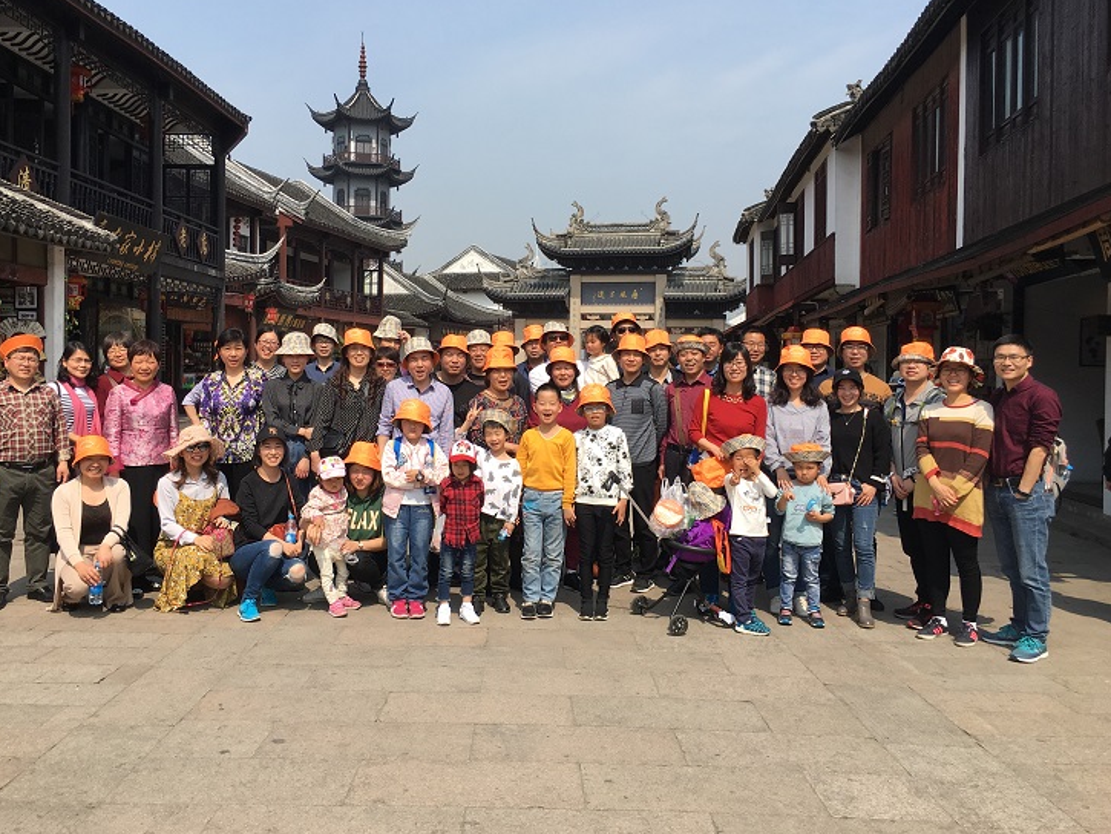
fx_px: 1027
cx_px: 526
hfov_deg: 56.8
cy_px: 392
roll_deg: -0.7
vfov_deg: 44.2
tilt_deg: -1.3
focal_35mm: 32
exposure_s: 1/1570
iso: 25
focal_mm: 4.15
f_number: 2.2
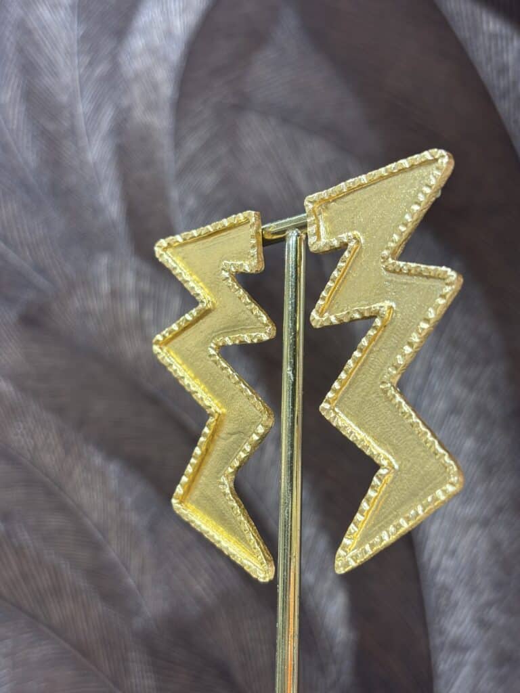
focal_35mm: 52
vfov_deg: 36.8
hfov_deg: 28.0
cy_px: 346
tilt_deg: +11.2
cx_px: 260
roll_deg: -2.7
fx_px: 1042
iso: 40
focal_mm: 5.96
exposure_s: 1/50
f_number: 1.6
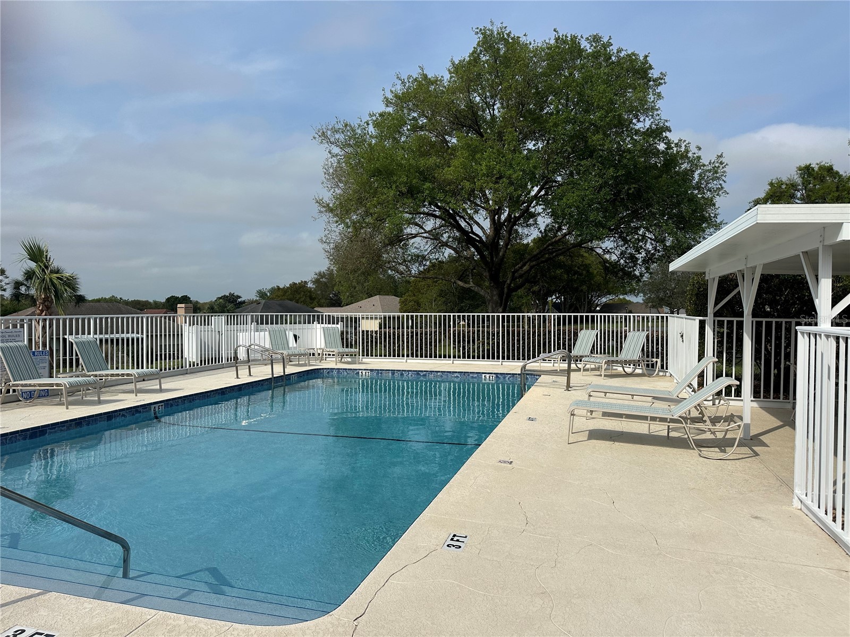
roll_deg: -0.4
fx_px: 589
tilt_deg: -1.4
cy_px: 318
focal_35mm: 24
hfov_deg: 71.6
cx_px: 425
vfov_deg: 56.8
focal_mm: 6.86
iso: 80
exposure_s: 1/8929
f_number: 1.78
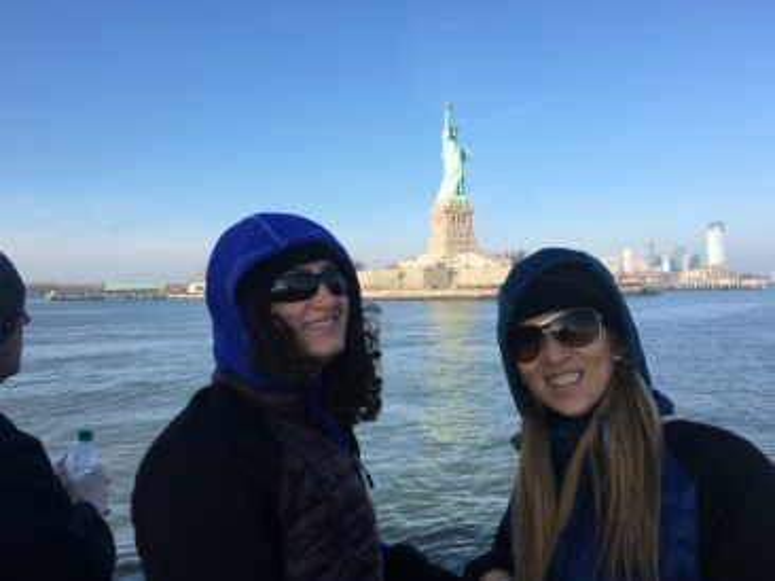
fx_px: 649
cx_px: 388
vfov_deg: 48.2
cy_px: 290
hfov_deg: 61.7
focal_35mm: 29
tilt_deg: +0.8
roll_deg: +1.3
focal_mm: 4.15
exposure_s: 1/785
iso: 25
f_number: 2.2
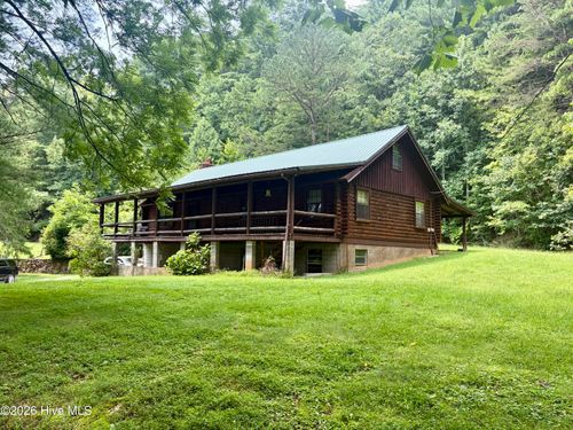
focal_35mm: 26
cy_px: 215
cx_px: 286
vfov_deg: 53.1
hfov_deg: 67.3
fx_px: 430
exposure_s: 1/284
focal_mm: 5.96
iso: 40
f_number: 1.6
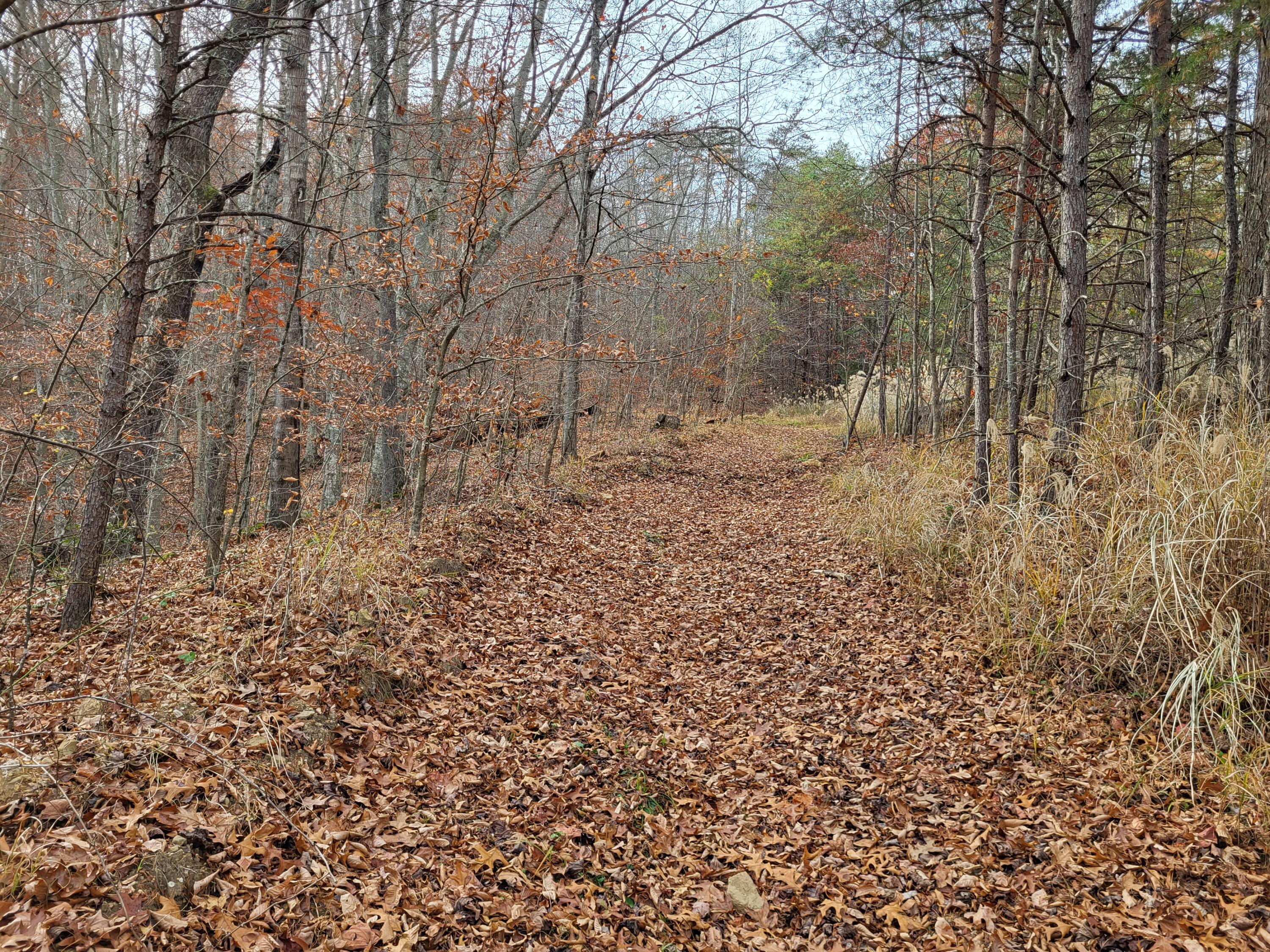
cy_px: 476
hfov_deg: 67.3
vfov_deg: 53.1
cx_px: 635
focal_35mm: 26
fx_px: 954
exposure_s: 1/384
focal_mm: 5.4
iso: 40
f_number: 1.8
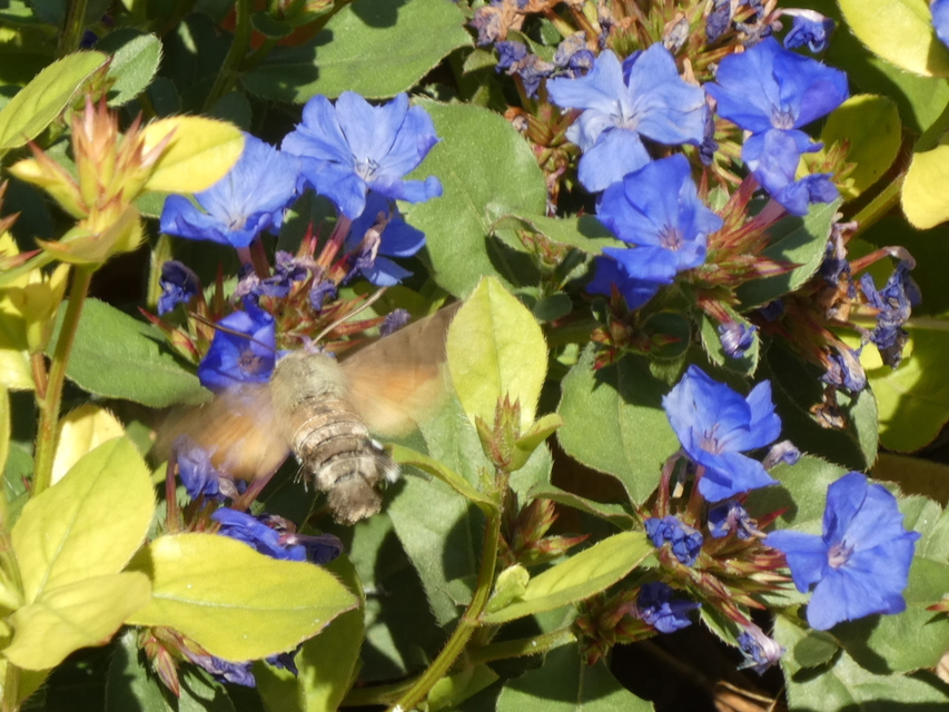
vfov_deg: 2.7
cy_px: 356
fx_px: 15053
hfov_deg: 3.6
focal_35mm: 549
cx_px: 474
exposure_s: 1/125
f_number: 5.6
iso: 80
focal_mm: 98.3
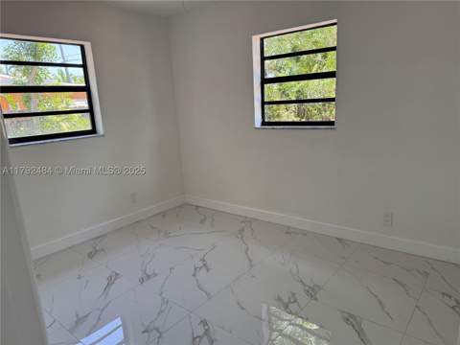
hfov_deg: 71.6
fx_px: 319
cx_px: 230
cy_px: 172
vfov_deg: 56.8
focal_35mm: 24
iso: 100
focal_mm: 6.76
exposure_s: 1/248
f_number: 1.78
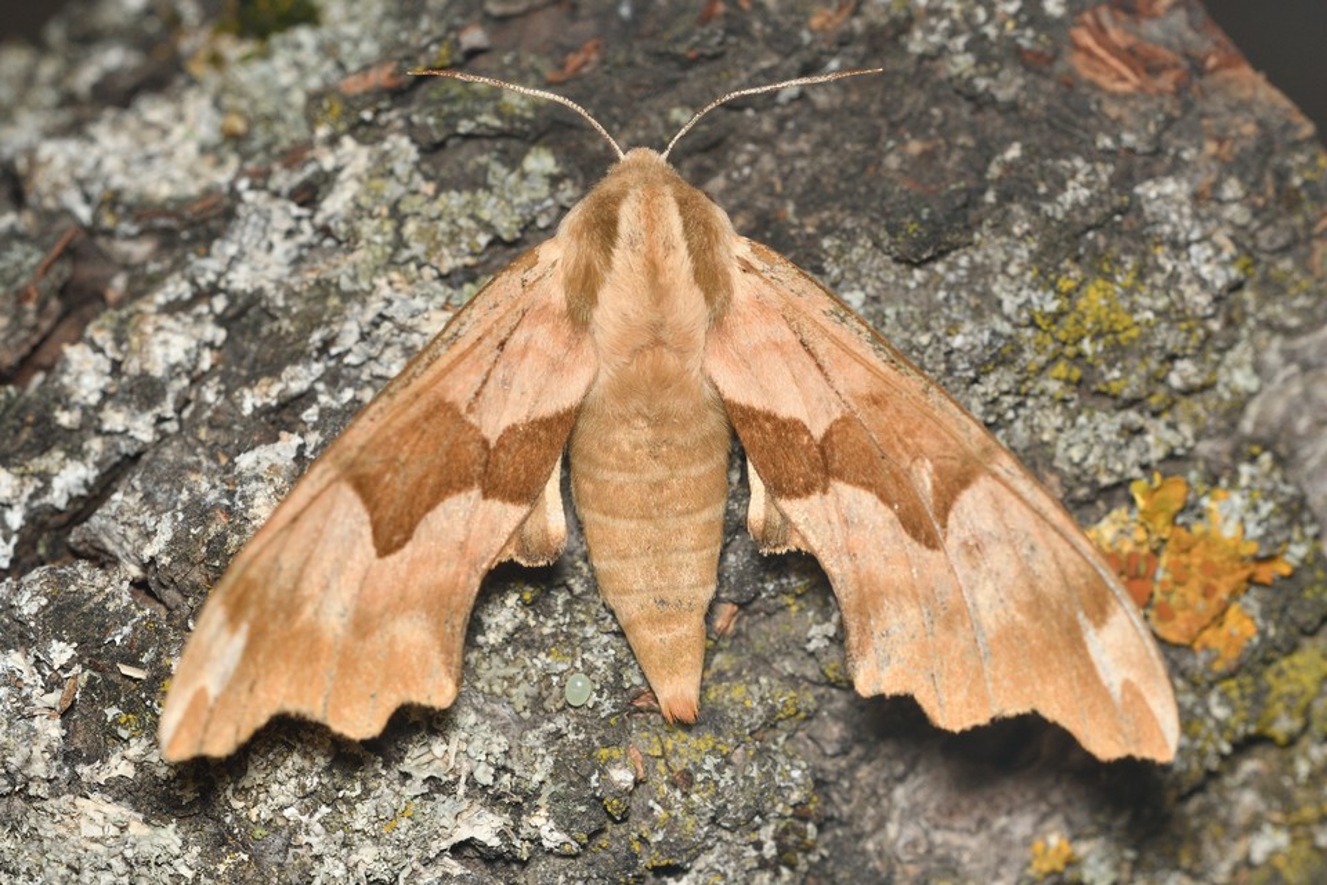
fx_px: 8293
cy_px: 442
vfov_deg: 6.1
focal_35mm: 225
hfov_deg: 9.1
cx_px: 664
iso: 400
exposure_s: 1/250
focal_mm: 150
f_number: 10
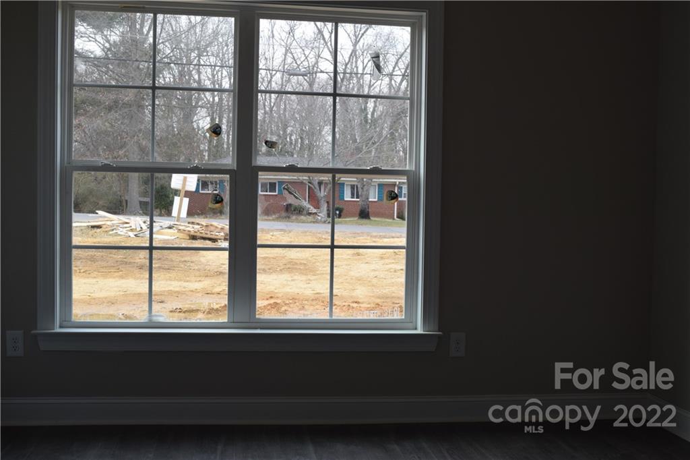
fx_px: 805
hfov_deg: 46.4
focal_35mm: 42
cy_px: 230
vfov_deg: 31.9
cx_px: 345
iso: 400
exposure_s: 1/250
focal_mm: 28
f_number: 8
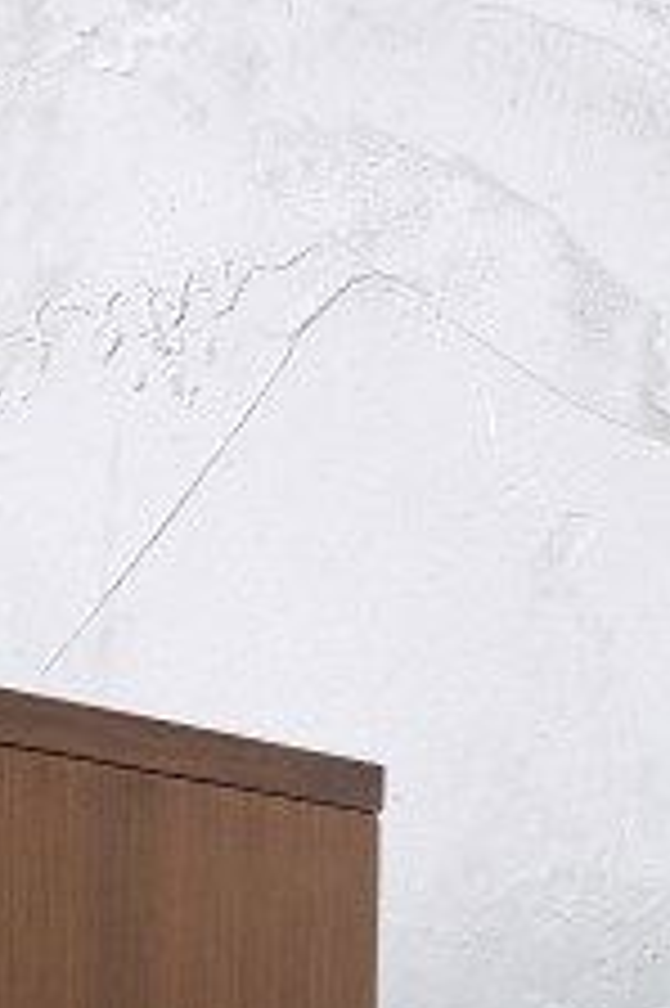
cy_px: 1701
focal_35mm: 182
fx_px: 5088
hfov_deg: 7.3
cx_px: -472
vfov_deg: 10.7
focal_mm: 21.4
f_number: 3.2
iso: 500
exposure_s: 1/30
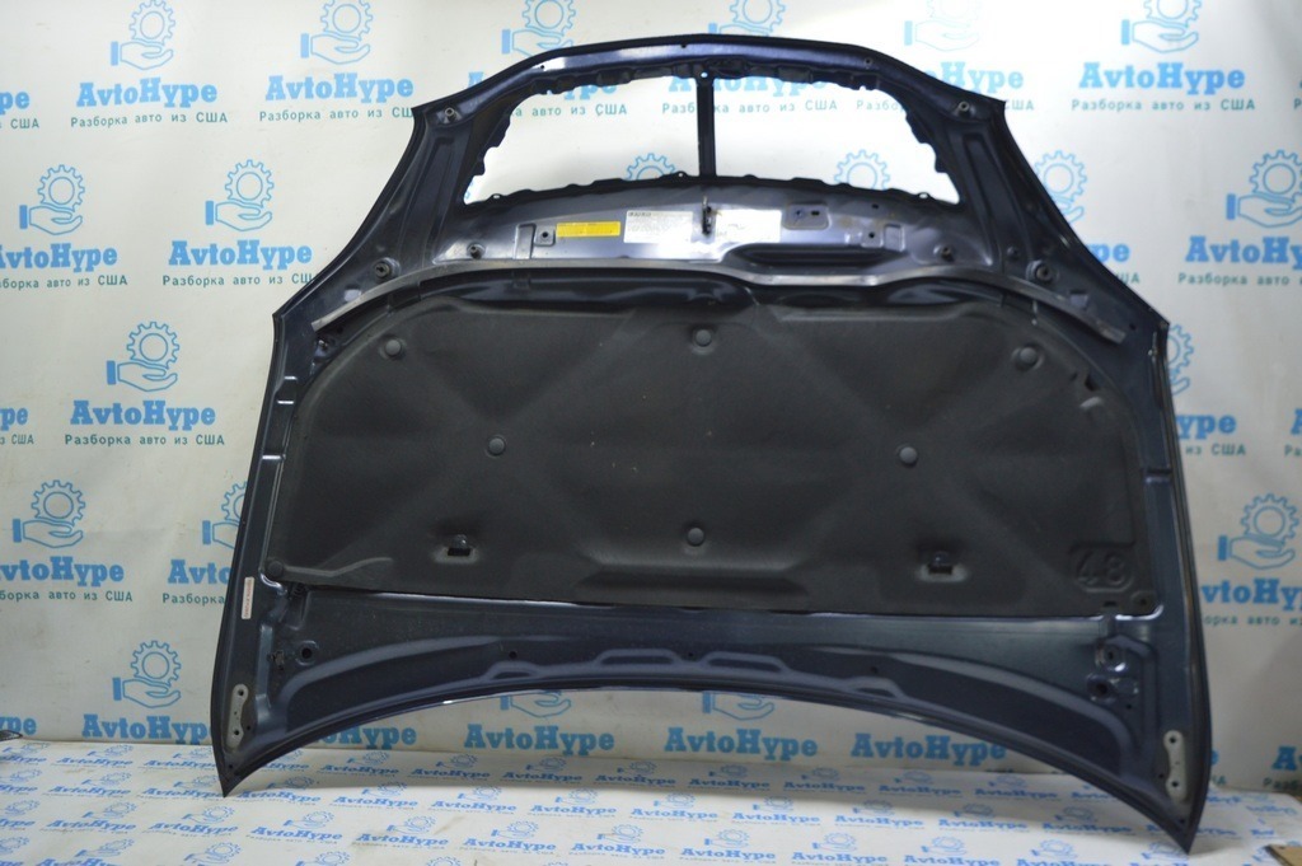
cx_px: 651
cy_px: 433
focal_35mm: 30
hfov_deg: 62.0
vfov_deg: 43.5
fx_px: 1084
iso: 400
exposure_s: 1/40
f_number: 3.5
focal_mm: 20
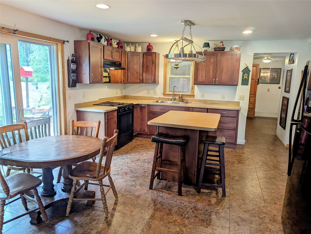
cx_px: 156
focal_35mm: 24
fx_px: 216
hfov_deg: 71.5
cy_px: 117
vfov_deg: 56.9
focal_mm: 6.81
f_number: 1.85
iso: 202
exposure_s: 1/120
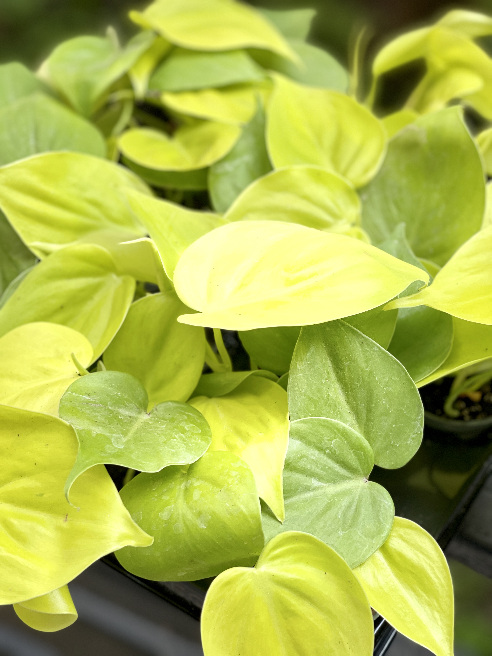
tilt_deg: -50.3
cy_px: 328
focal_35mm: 64
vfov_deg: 30.3
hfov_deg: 22.9
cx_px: 246
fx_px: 1213
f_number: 2.2
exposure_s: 1/121
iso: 64
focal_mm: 7.5
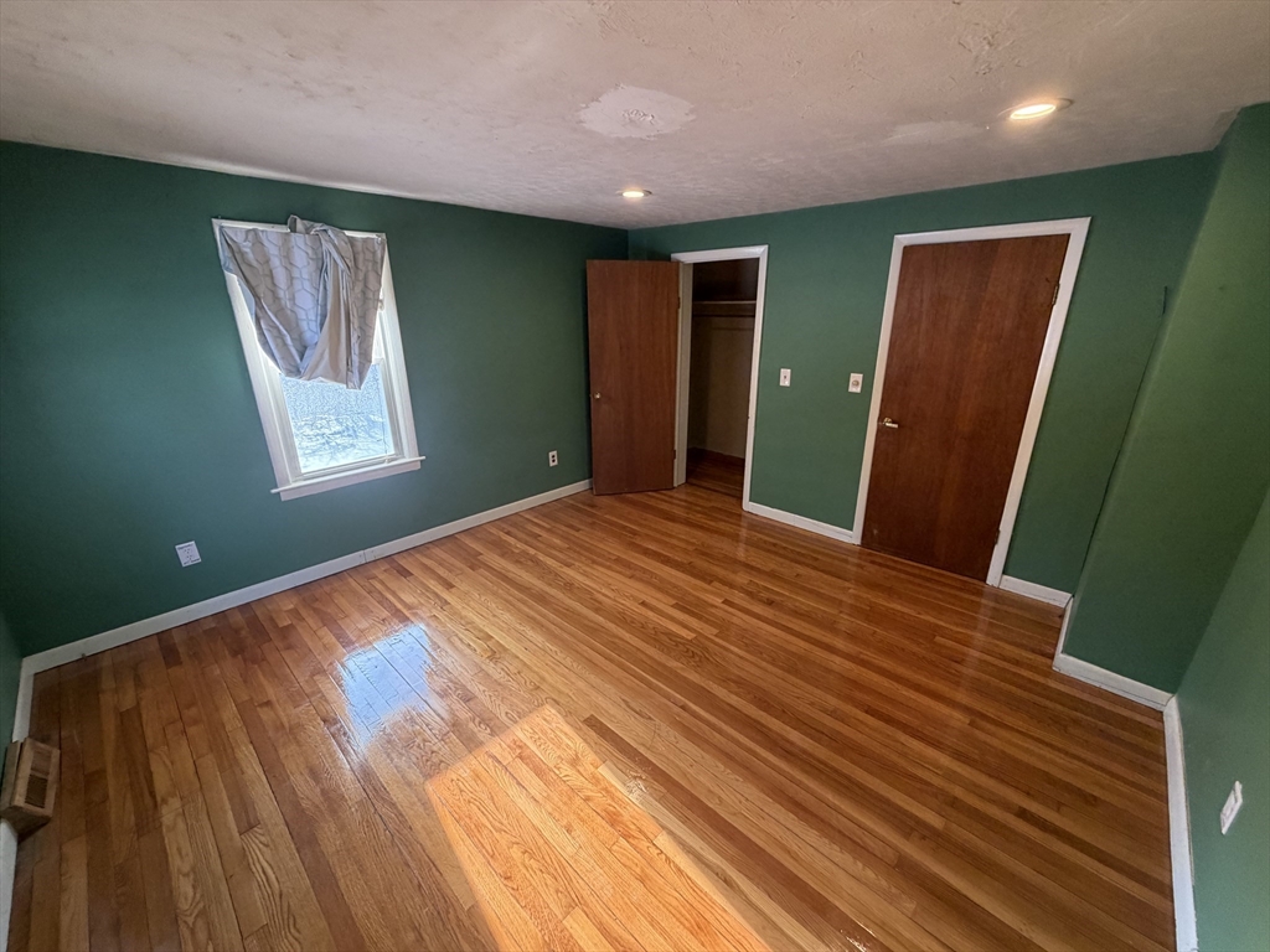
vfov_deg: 85.7
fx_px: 514
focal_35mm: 14
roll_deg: +0.3
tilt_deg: -20.2
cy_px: 476
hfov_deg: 102.1
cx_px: 635
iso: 250
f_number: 2.2
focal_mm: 2.22
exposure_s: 1/60
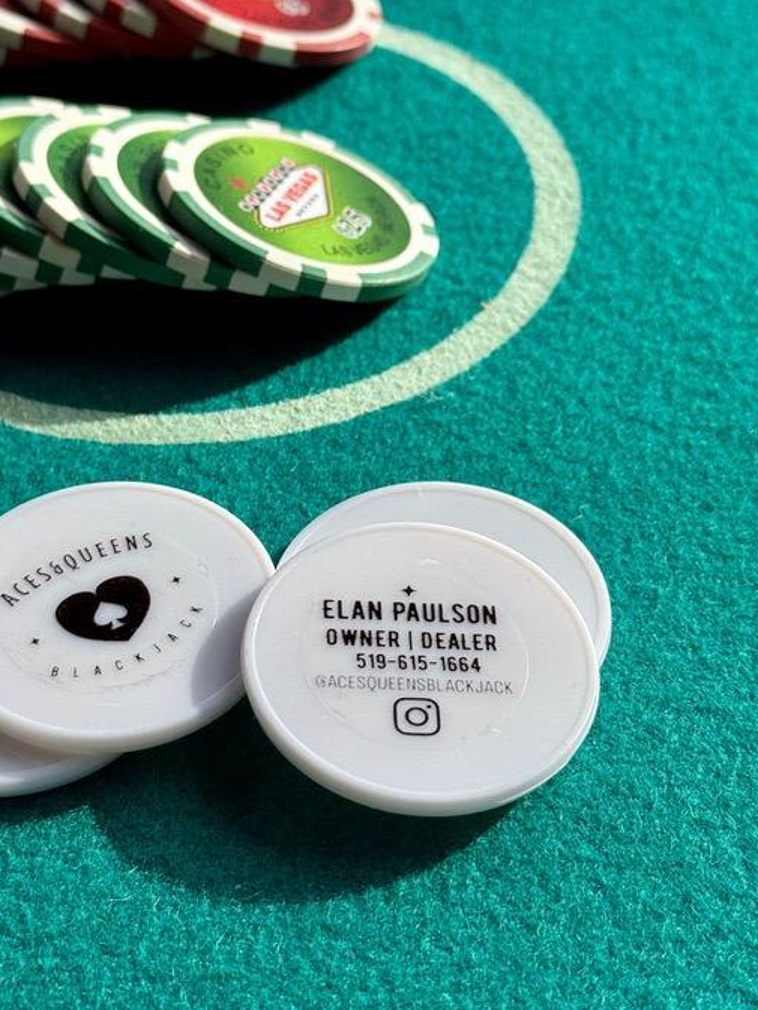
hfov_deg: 20.1
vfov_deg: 26.6
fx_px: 2131
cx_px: 297
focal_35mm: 73
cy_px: 411
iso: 64
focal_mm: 6.76
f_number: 1.78
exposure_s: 1/2717
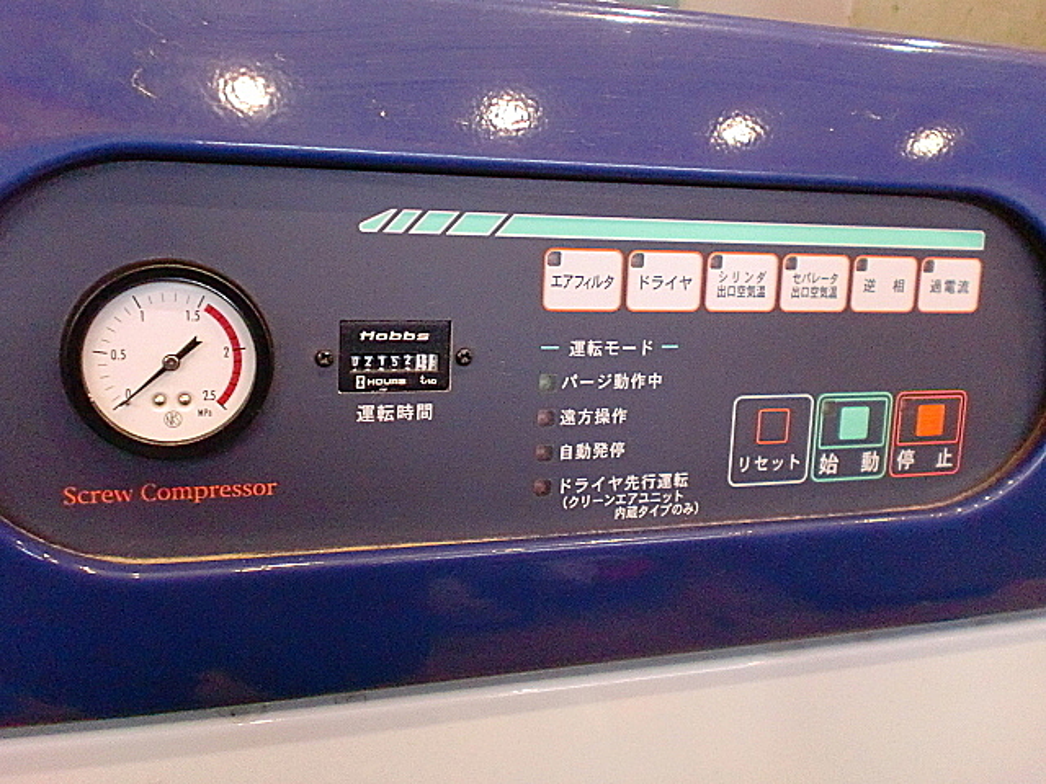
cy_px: 392
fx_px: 1058
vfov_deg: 40.7
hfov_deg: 52.6
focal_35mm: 35
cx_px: 523
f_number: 3.1
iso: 800
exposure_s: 1/60
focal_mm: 6.3
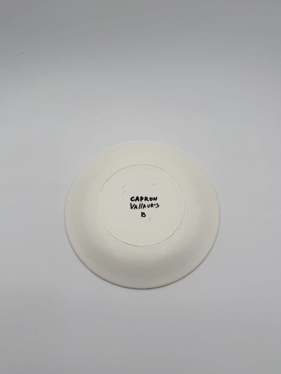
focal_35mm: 24
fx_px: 260
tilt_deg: -67.0
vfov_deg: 71.6
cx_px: 140
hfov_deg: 56.8
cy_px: 187
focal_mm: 6.76
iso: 80
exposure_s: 1/4975
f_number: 1.78
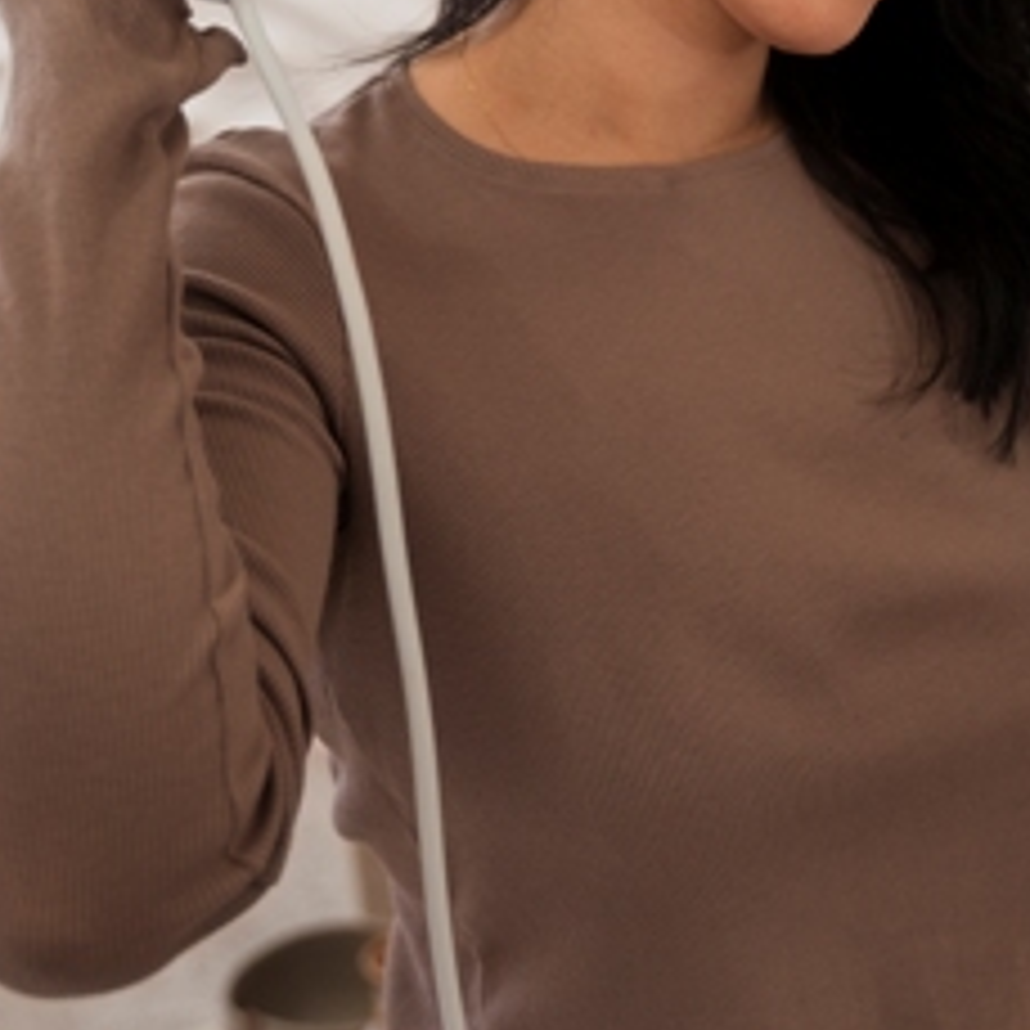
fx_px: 2323
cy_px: 189
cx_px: 706
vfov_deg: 24.6
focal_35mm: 69
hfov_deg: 24.8
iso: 1250
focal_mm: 31
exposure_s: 1/160
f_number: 2.8
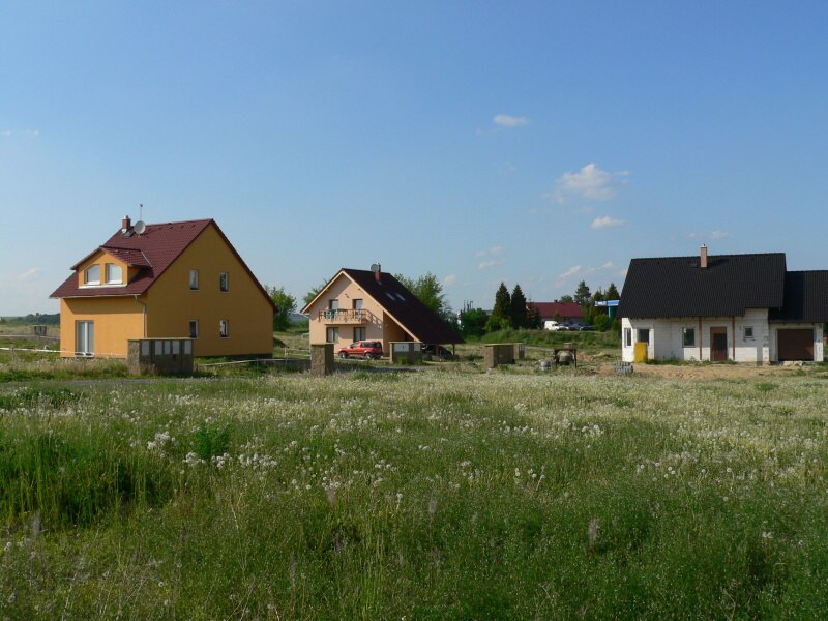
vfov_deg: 39.7
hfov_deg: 51.4
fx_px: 861
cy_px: 310
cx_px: 414
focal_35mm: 36
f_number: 5.2
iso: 80
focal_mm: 6
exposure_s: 1/500
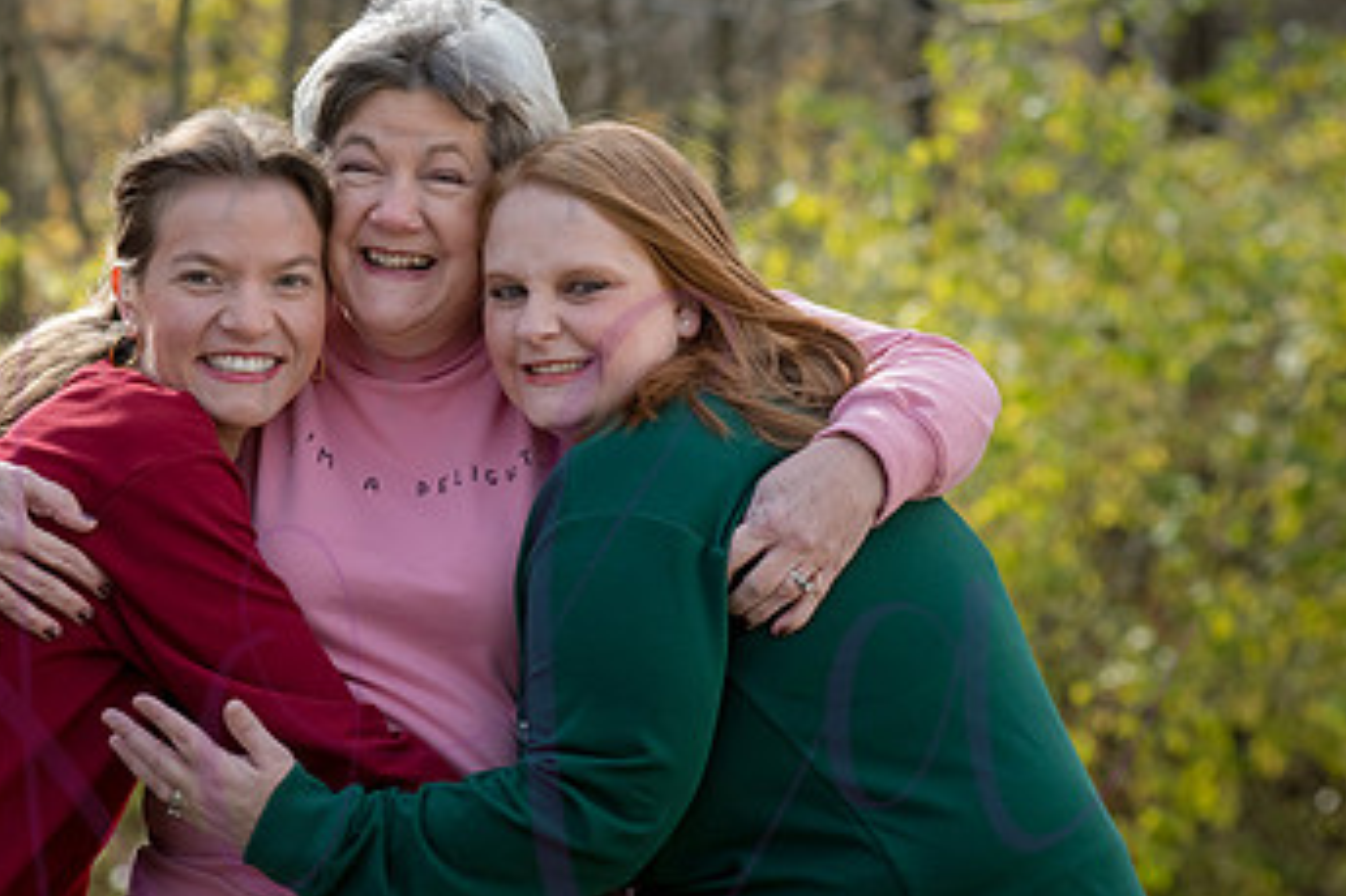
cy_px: 370
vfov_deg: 7.3
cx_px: 415
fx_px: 7063
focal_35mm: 189
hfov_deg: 10.9
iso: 400
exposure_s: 1/800
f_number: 5
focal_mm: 112
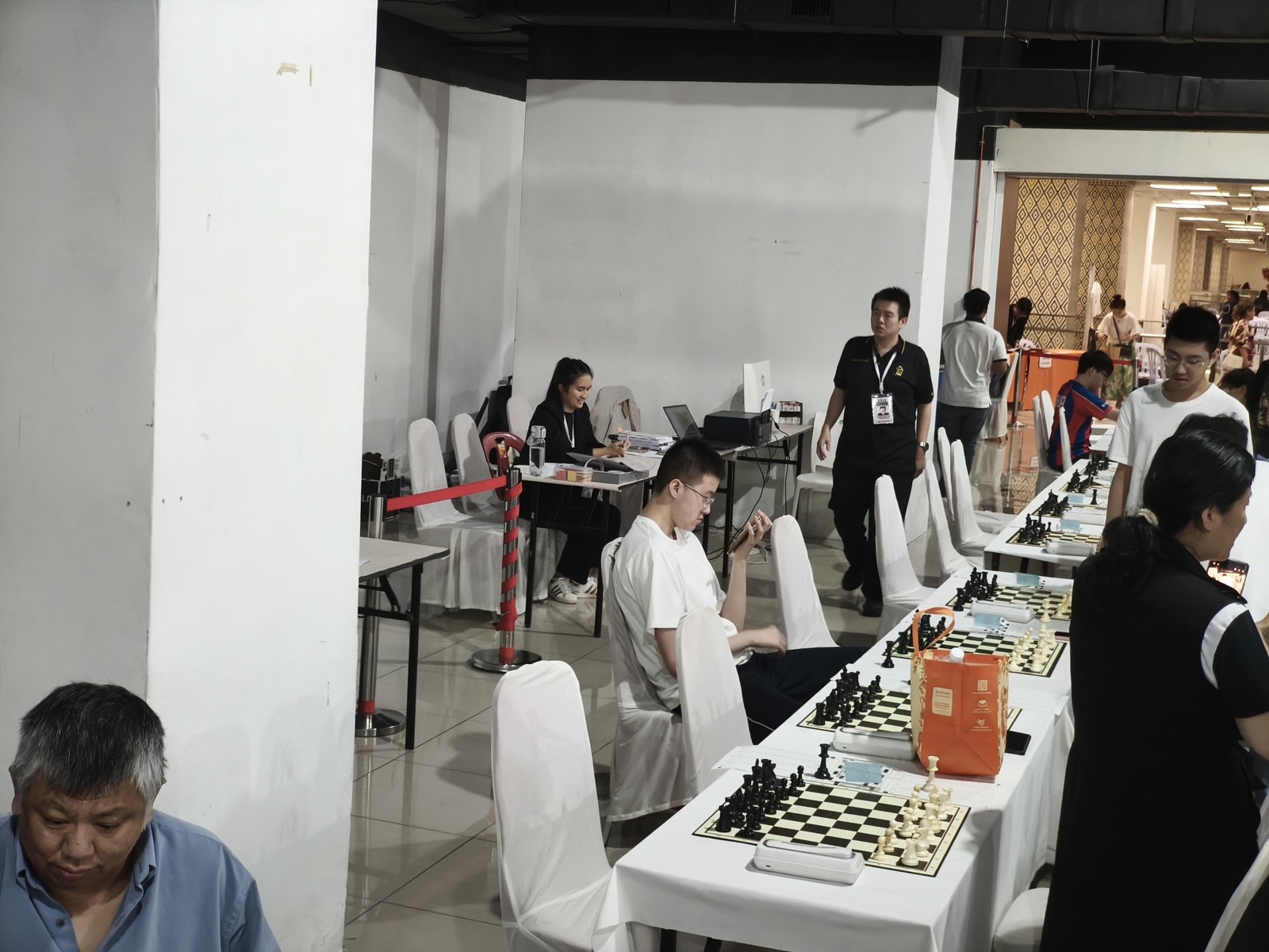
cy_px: 476
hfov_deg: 41.2
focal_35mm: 46
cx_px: 634
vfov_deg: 31.5
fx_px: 1686
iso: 1250
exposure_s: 1/100
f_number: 1.9
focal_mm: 7.1
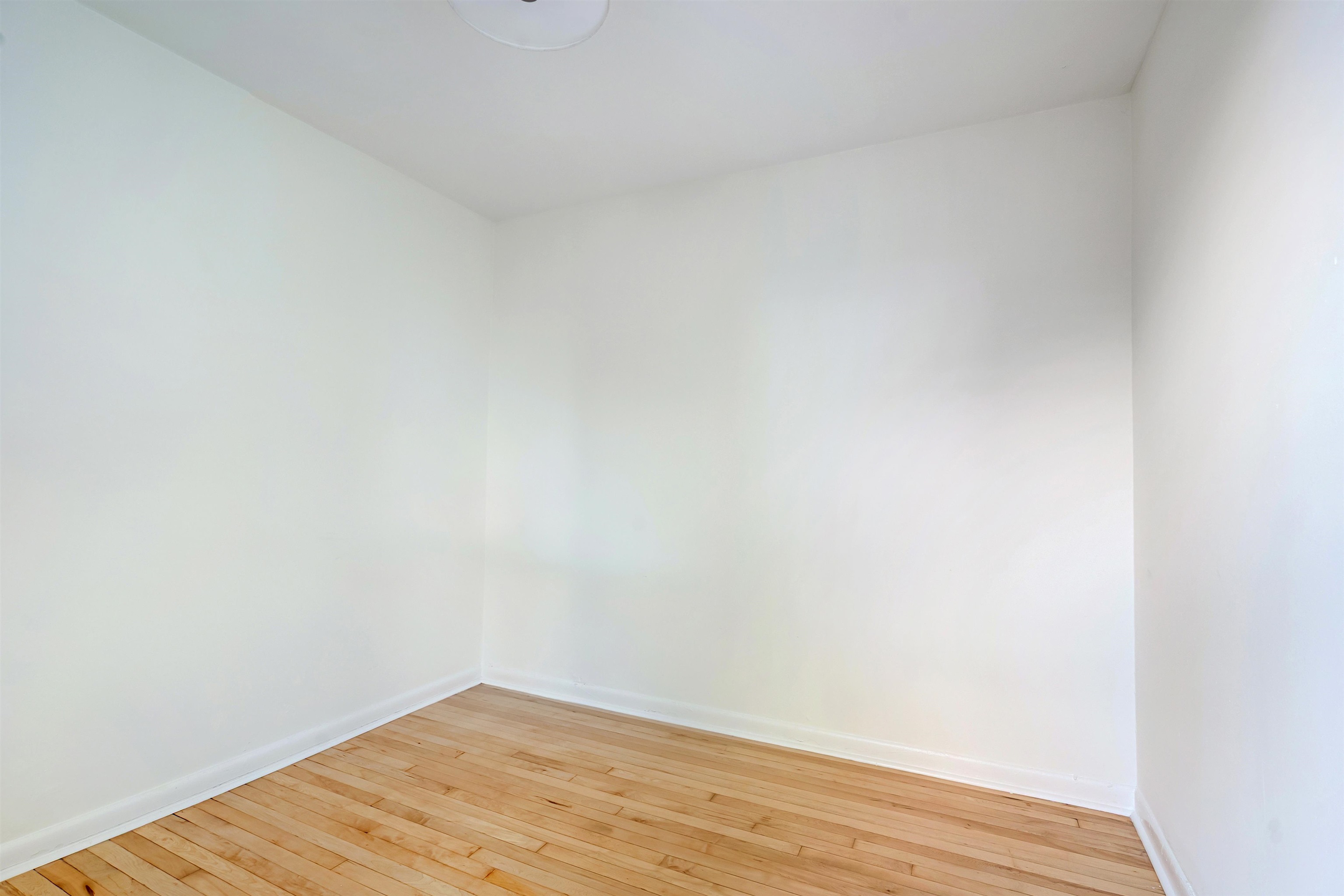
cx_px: 672
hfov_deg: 96.7
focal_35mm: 16
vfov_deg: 73.7
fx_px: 597
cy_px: 448
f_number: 9
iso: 250
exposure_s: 1/5
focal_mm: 16
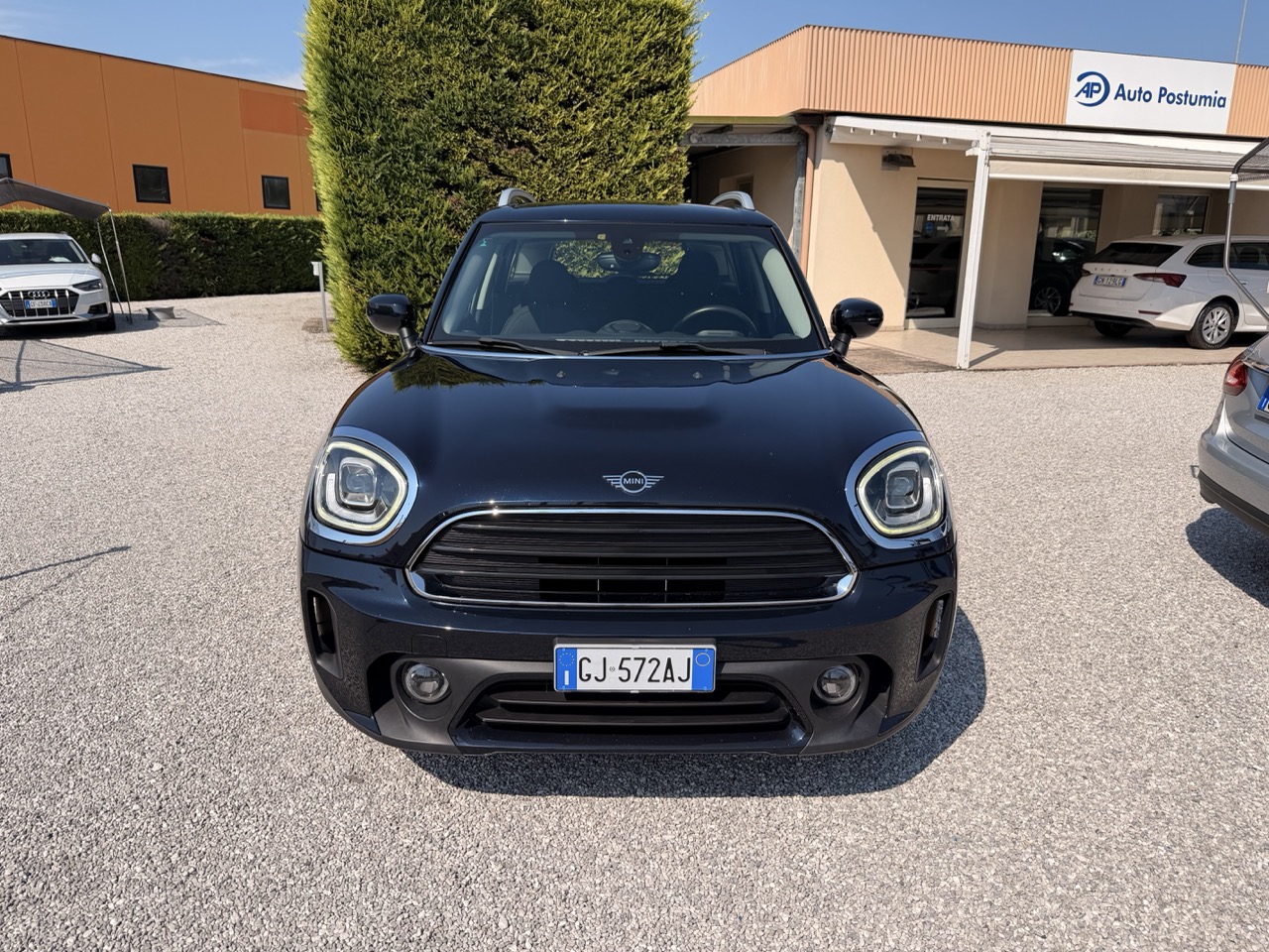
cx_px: 634
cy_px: 476
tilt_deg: -14.4
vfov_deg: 56.8
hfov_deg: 71.6
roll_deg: -1.2
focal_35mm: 24
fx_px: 880
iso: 80
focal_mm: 6.76
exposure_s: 1/6711
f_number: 1.78
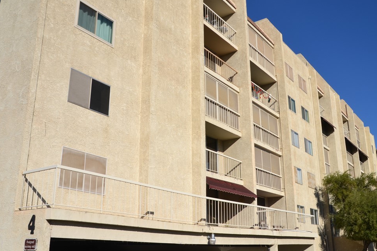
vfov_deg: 37.3
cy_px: 126
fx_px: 372
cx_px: 186
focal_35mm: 36
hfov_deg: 53.7
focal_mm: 21
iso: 100
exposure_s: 1/400
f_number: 10
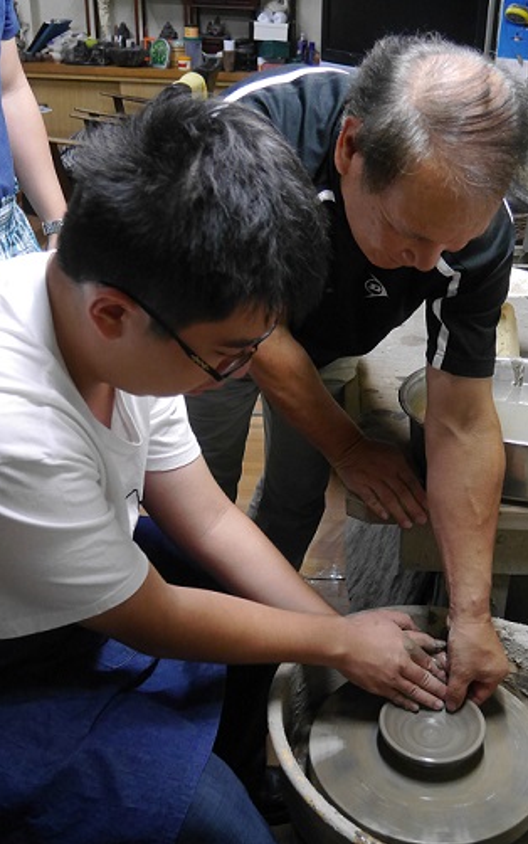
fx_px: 920
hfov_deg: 31.7
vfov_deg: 49.3
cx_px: 353
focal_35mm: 40
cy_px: 424
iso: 1600
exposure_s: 1/60
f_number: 3.5
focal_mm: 14
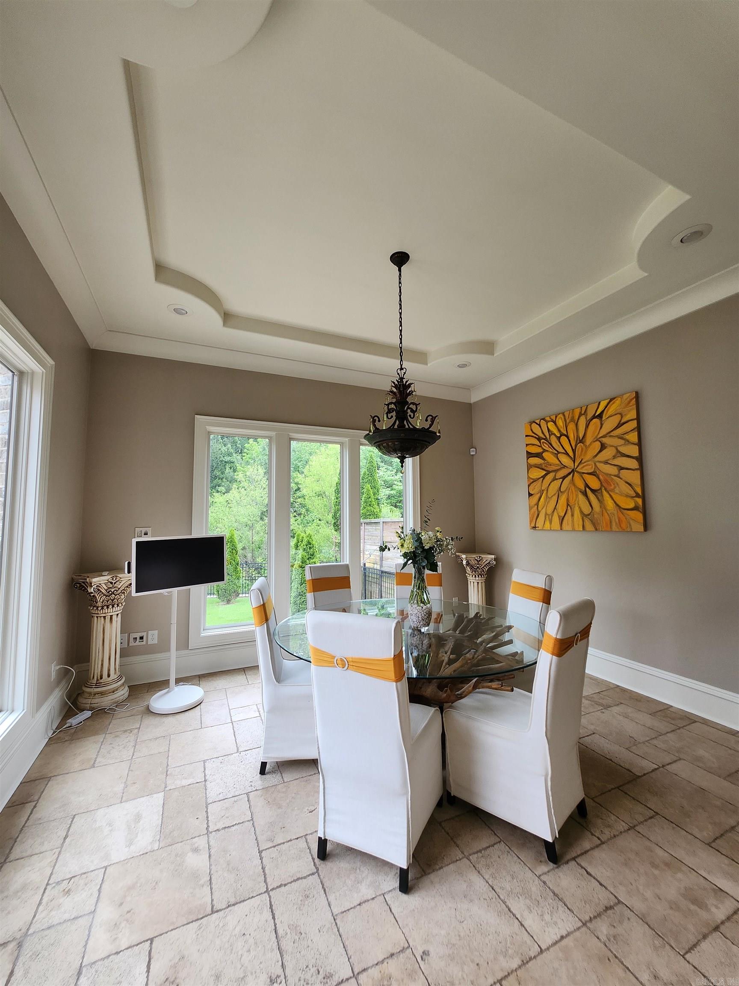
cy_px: 493
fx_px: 370
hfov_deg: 89.9
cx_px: 370
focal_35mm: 13
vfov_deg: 106.2
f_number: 2.2
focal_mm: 1.74
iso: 64
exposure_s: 1/120
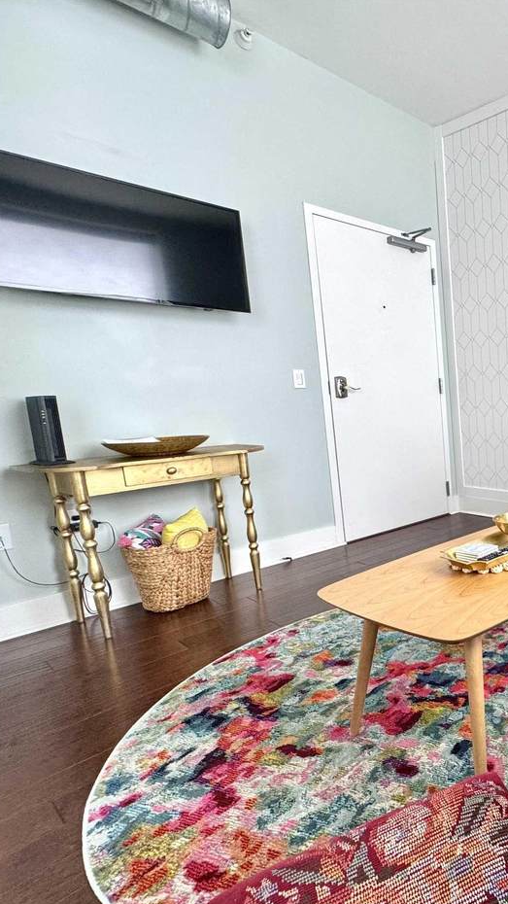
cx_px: 583
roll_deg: +1.6
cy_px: 464
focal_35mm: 21
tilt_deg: -9.0
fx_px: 503
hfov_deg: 40.7
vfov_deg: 83.8
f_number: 2.2
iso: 160
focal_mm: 2.22
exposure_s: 1/99
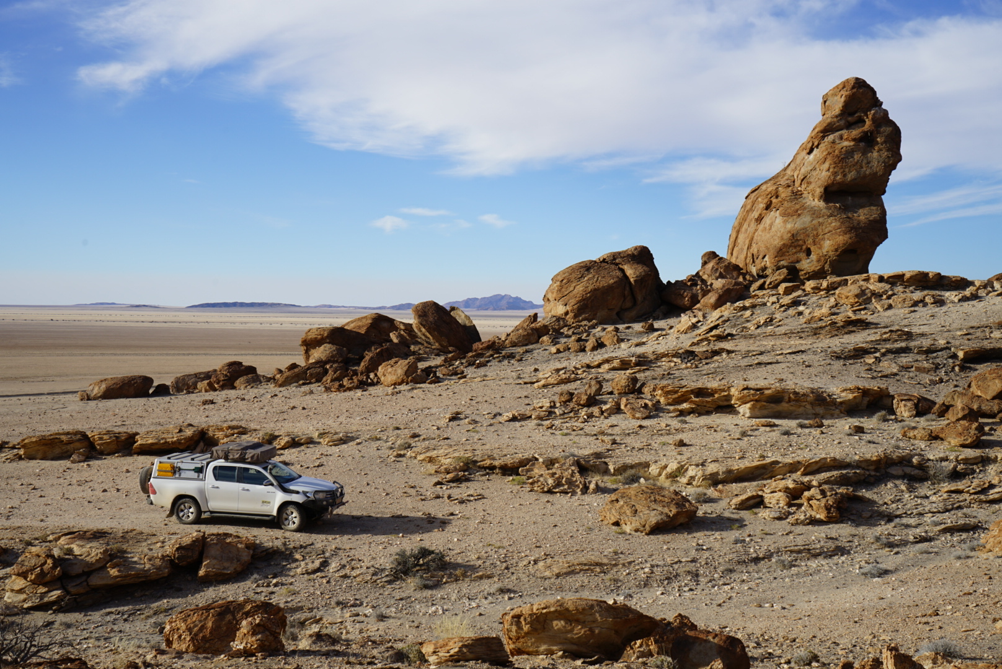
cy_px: 334
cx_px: 501
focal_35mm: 43
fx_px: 1198
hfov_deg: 45.4
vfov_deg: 31.2
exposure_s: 1/125
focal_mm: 43
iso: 100
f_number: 11
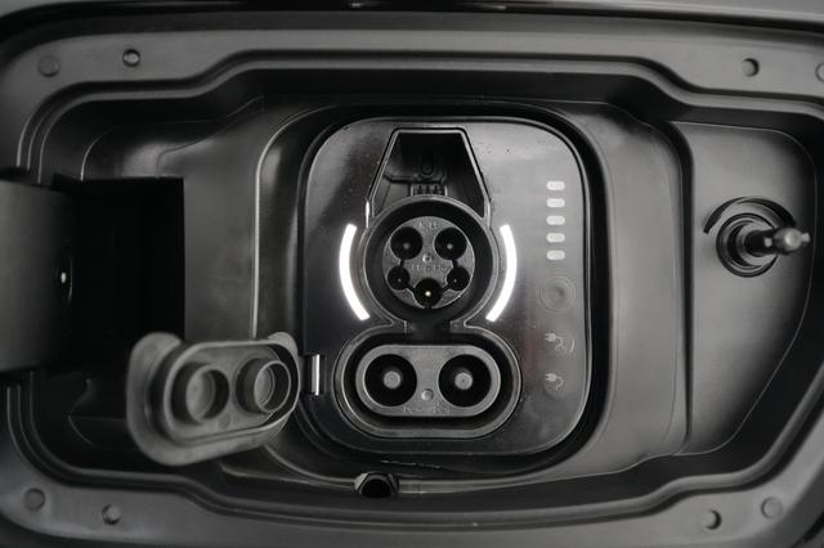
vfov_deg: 46.4
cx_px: 412
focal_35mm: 28
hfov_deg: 65.5
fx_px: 641
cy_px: 274
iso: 10000
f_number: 2.8
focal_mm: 28
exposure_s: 1/160
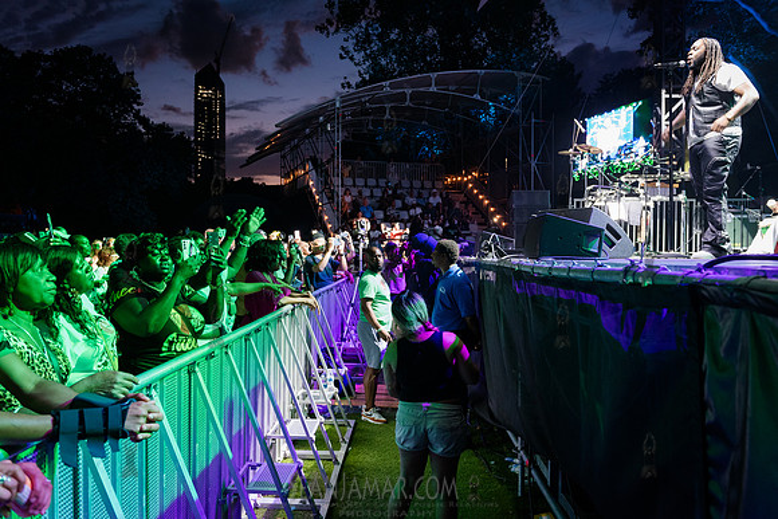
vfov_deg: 41.8
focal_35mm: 31
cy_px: 260
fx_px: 681
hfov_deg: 59.5
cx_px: 386
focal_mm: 31
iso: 3200
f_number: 4
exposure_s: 1/125
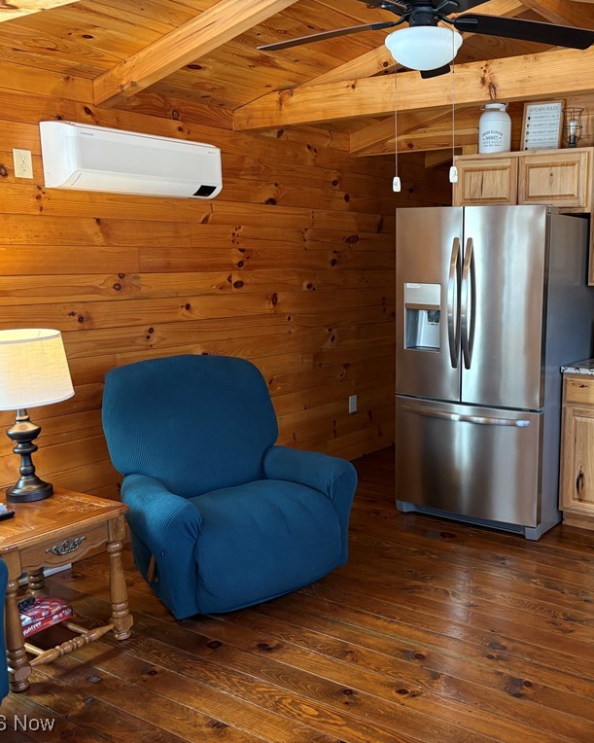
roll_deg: +0.3
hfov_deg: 41.8
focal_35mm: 34
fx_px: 747
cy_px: 372
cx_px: 457
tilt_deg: -7.7
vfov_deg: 52.9
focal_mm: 5.96
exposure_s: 1/60
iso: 160
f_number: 1.6
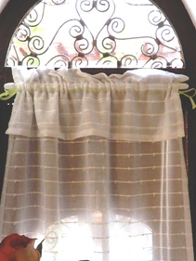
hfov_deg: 22.9
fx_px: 483
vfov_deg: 30.2
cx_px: 110
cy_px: 137
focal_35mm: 64
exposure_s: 1/30
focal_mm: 5.4
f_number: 3.5
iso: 500
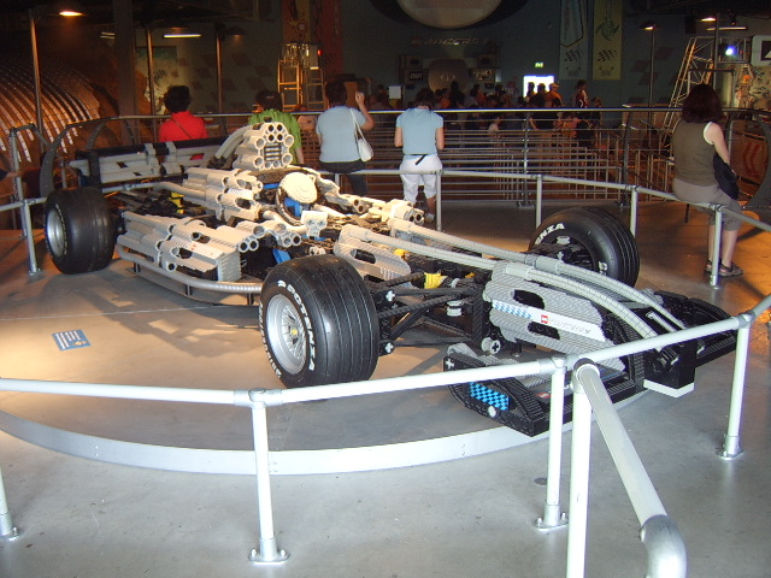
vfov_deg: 45.4
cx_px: 386
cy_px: 289
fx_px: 690
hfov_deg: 58.4
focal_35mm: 31
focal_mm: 8.13
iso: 100
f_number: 2.7
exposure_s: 1/36
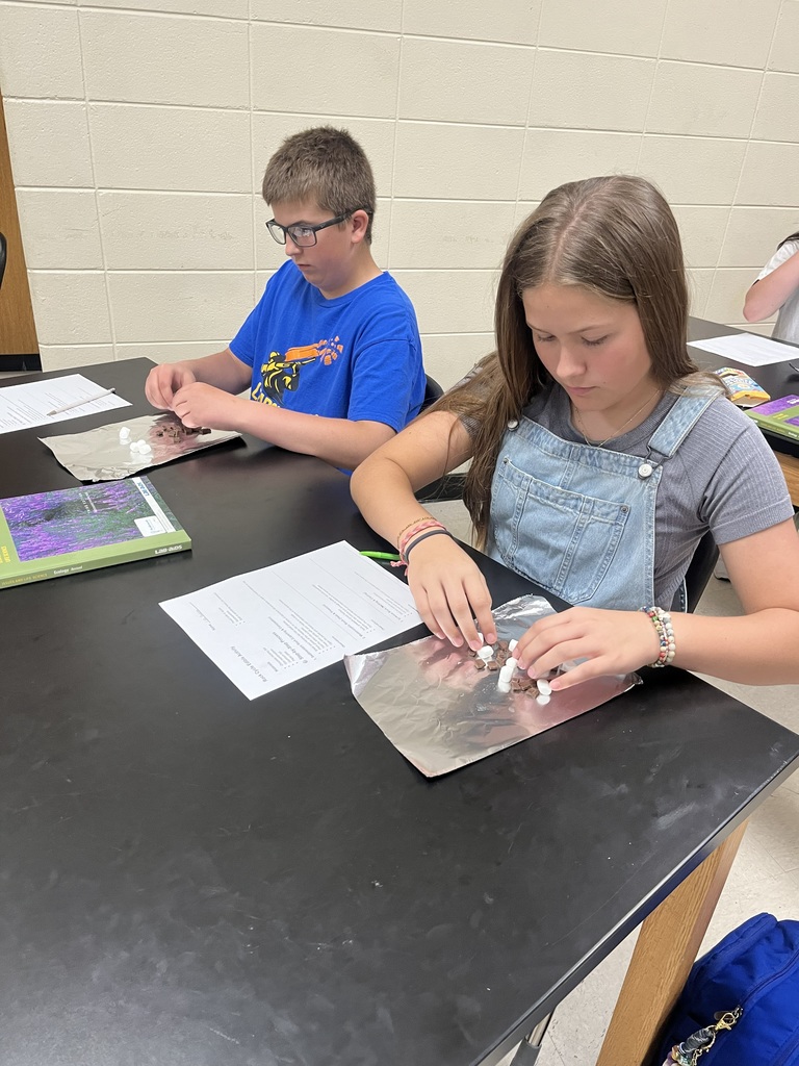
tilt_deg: -30.2
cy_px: 533
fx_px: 800
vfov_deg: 67.3
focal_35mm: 26
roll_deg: -4.5
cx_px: 400
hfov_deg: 53.1
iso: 200
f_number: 1.6
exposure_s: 1/60
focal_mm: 5.1
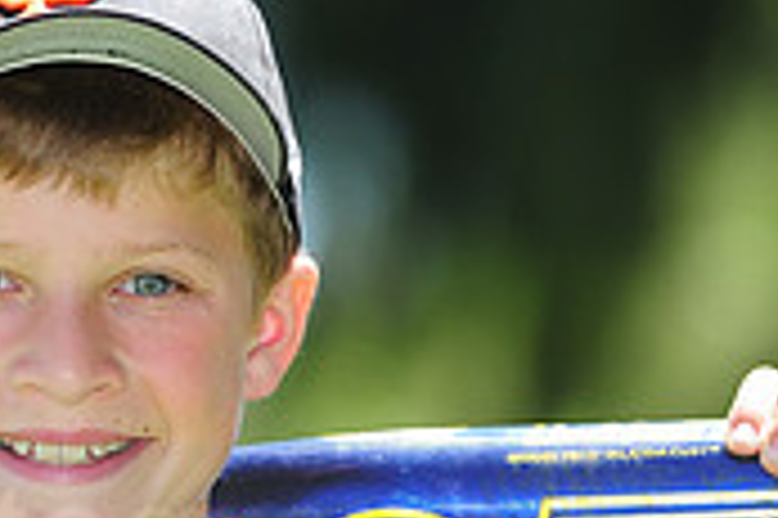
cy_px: 500
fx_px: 14487
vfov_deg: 2.0
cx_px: 45
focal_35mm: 671
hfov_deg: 3.1
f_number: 4.5
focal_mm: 200
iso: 200
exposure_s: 1/500
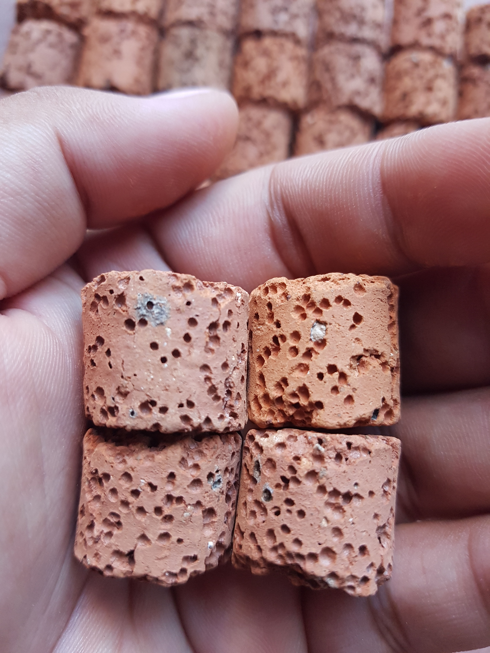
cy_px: 326
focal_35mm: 26
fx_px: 491
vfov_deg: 67.3
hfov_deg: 53.1
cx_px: 245
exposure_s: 1/40
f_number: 1.7
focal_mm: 4.2
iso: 200
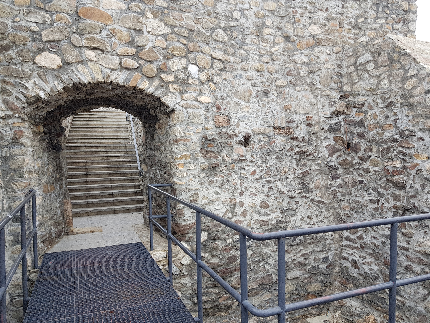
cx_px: 215
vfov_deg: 53.1
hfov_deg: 67.3
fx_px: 323
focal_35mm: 26
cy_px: 162
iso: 50
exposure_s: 1/155
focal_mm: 4.2
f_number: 1.7
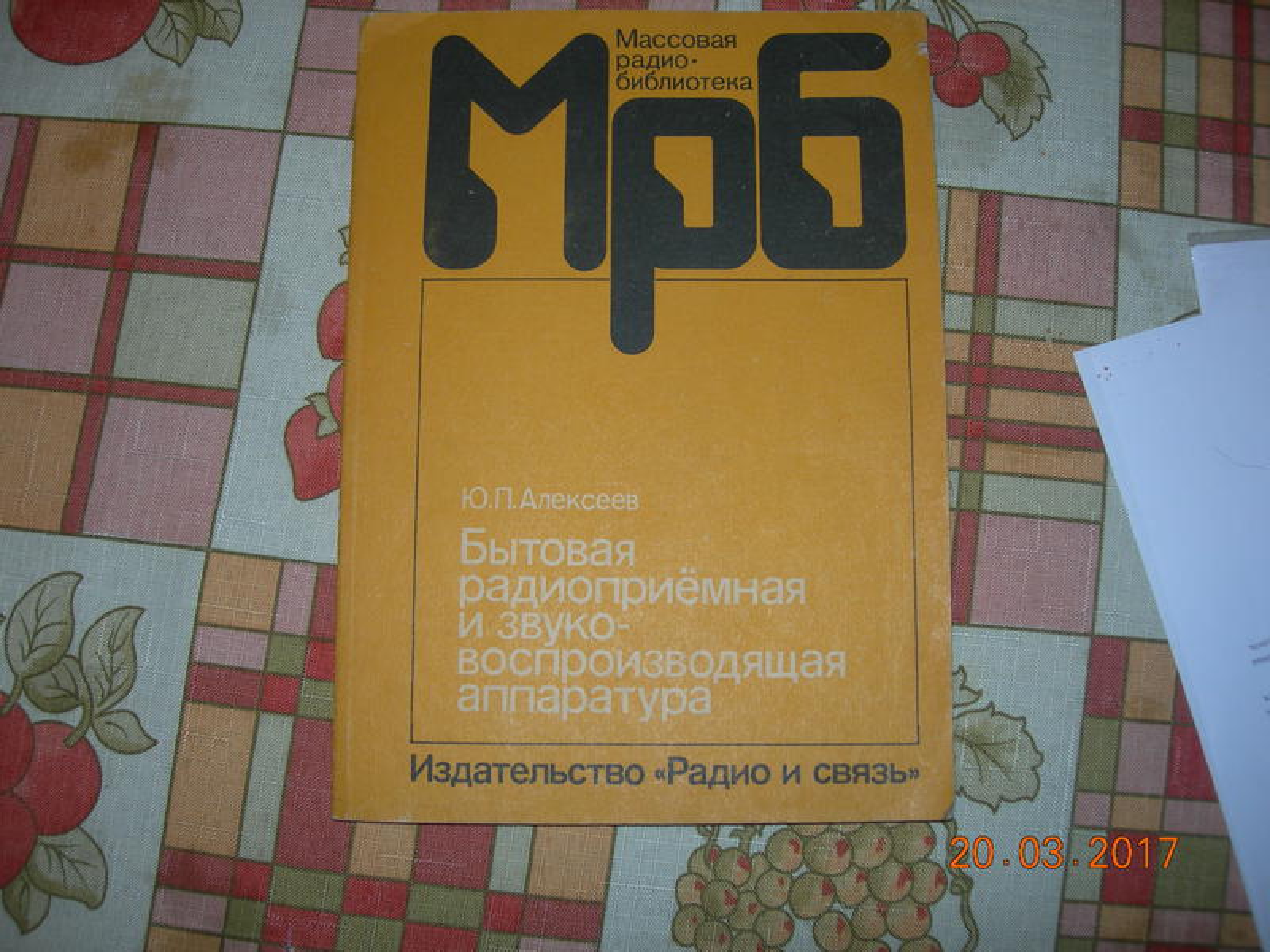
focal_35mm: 38
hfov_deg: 49.0
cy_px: 476
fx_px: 1394
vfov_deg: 37.7
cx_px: 635
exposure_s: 1/60.1
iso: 50
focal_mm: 7.8
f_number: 2.8
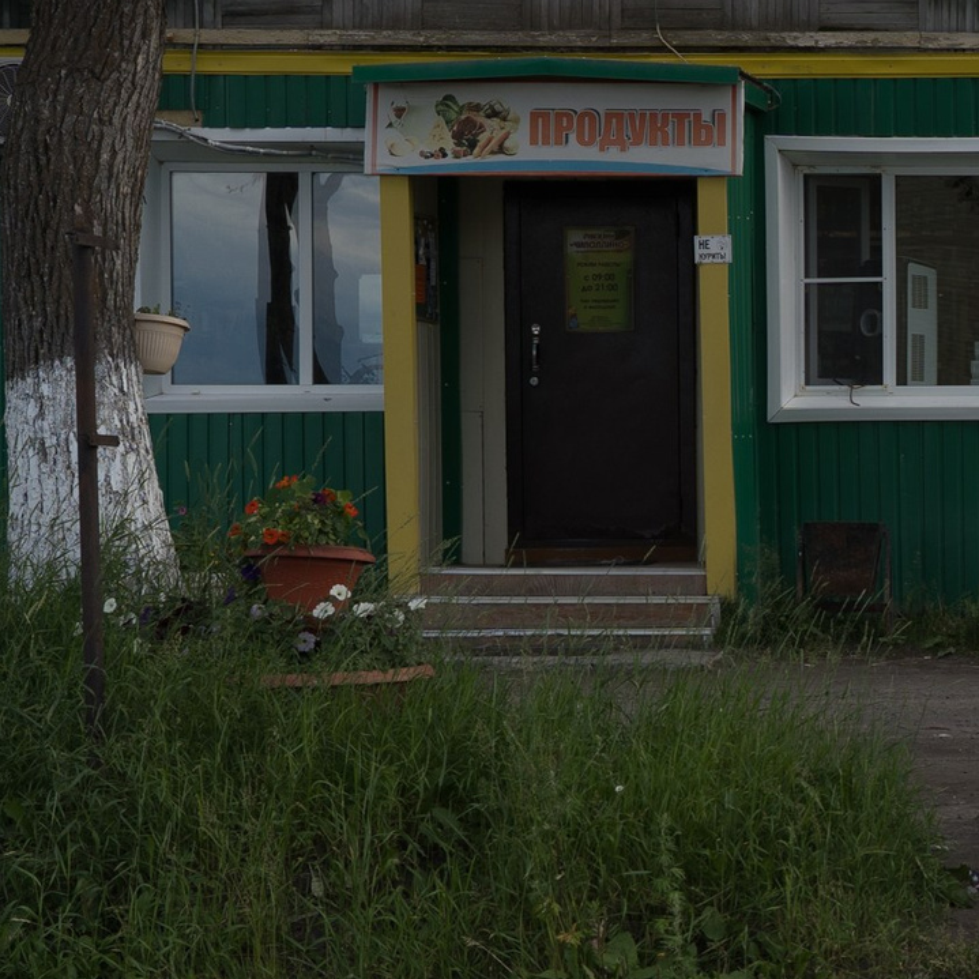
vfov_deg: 14.0
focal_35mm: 125
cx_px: 1615
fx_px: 4000
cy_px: 496
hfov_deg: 13.0
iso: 100
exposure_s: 1/200
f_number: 5.6
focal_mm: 35
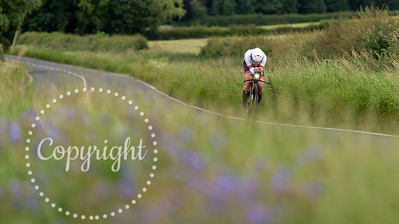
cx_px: 264
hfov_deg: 8.9
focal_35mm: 243
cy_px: 63
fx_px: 2571
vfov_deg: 5.0
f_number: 3.2
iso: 500
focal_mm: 164
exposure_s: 1/800
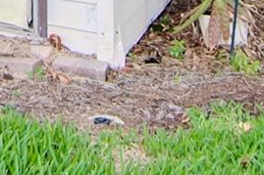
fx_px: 850
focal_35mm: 116
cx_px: -84
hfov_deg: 16.6
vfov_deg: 9.7
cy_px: -314
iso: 400
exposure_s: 1/1000
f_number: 4
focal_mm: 13
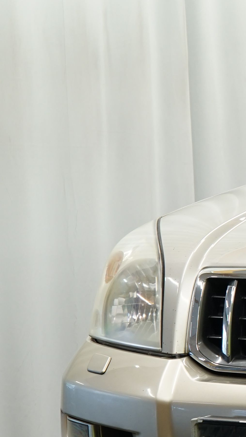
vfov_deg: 9.1
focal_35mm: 237
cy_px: 305
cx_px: 646
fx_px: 2749
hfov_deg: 4.9
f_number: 5.6
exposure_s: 1/20
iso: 500
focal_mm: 68
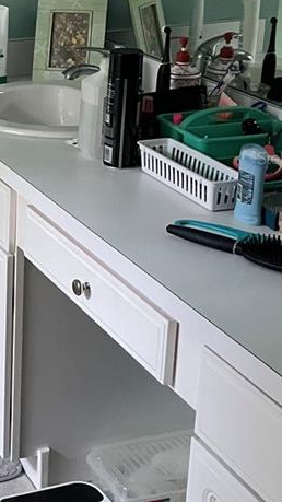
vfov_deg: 28.4
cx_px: -157
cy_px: 157
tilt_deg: -17.1
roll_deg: +1.3
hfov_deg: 15.0
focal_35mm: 74
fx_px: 984
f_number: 1.6
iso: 400
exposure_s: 1/60
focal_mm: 4.2
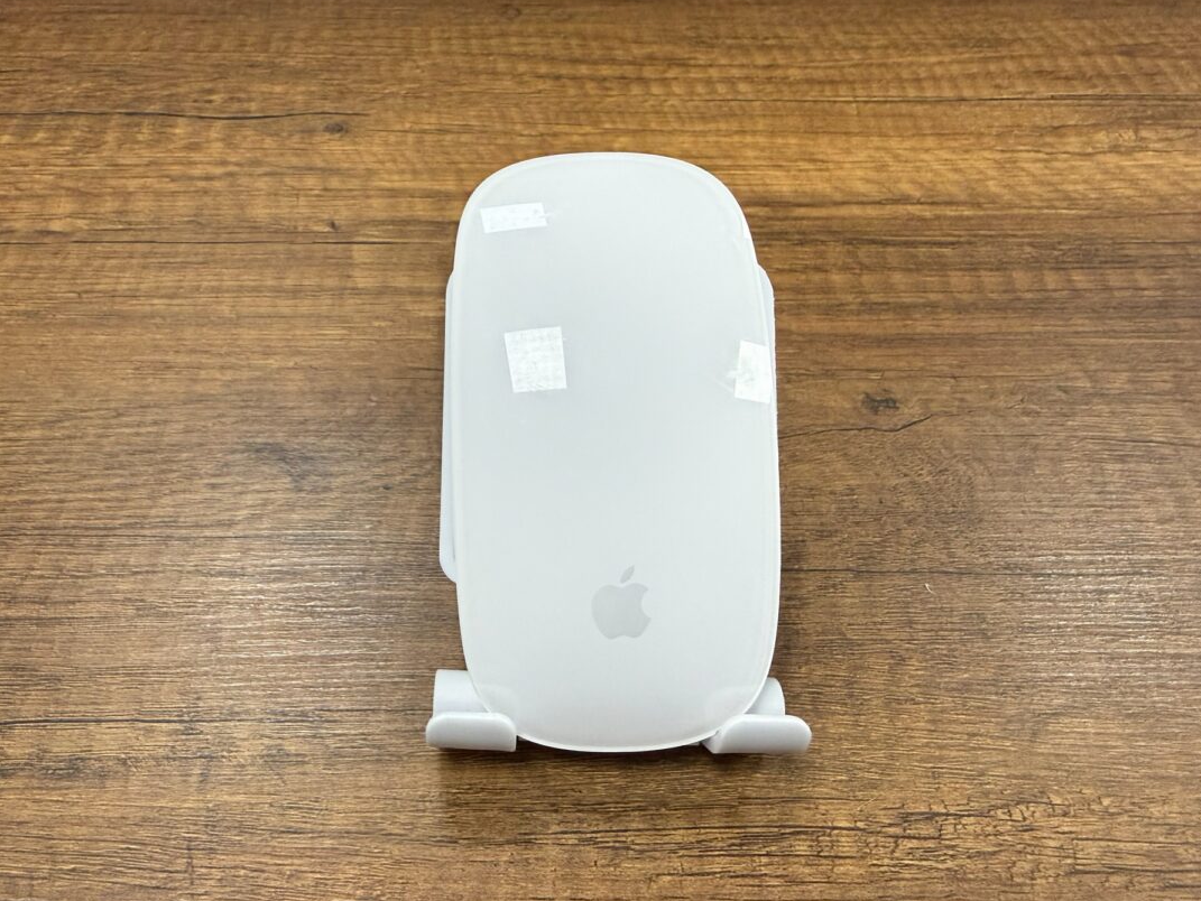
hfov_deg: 63.3
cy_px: 405
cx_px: 545
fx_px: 972
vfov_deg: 49.7
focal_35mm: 28
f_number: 2.2
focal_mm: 2.22
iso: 200
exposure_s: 1/100
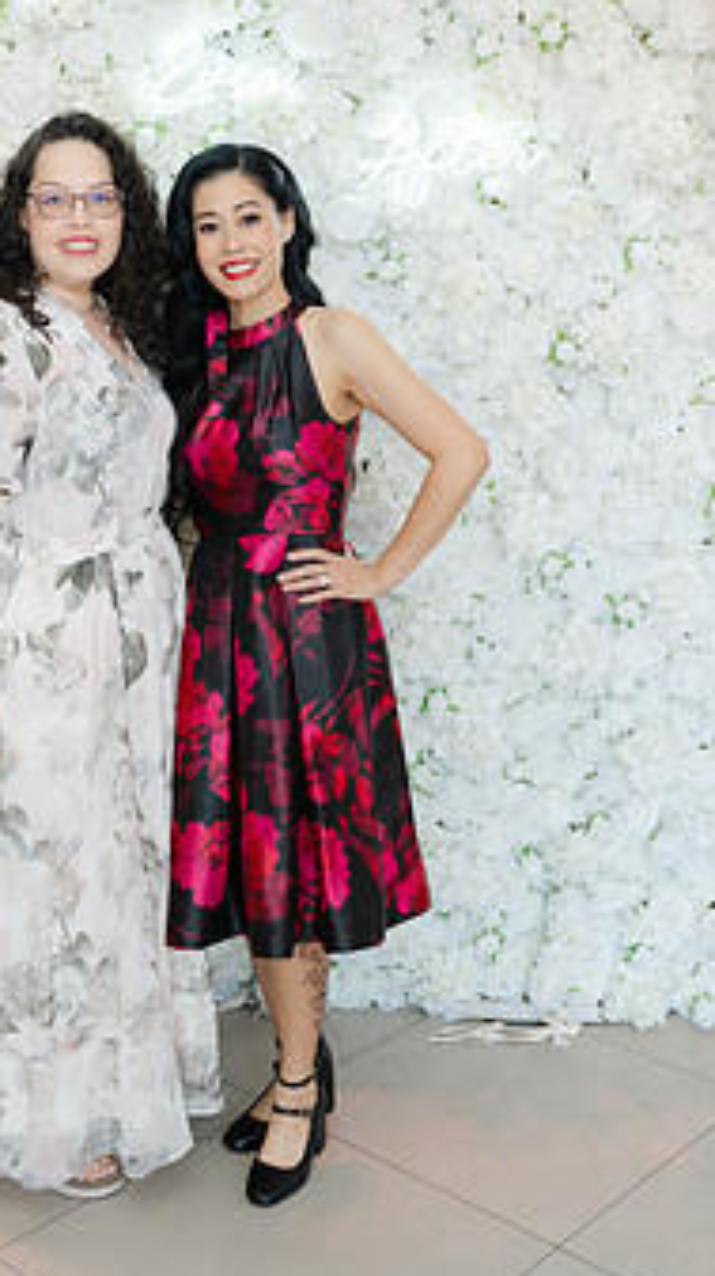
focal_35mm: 49
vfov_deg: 41.7
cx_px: 197
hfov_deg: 24.2
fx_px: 1655
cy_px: 451
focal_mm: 35
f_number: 4
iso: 400
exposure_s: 1/160
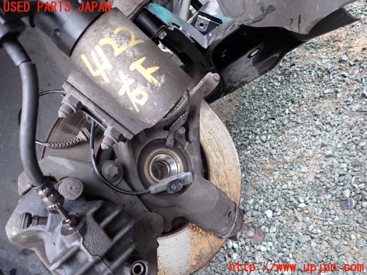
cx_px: 184
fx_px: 265
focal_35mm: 25
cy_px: 138
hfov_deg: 69.4
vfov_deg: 54.9
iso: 200
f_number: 2
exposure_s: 1/30
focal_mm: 4.5
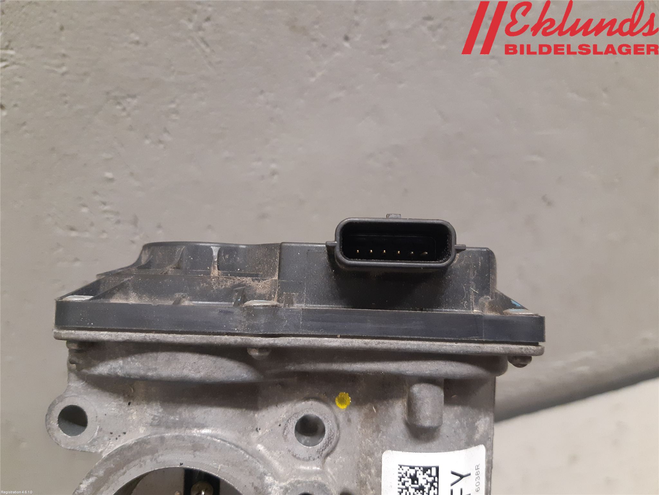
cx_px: 330
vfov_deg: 53.1
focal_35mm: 26
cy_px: 248
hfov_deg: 67.3
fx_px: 495
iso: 250
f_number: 1.7
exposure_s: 1/50
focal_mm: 3.93
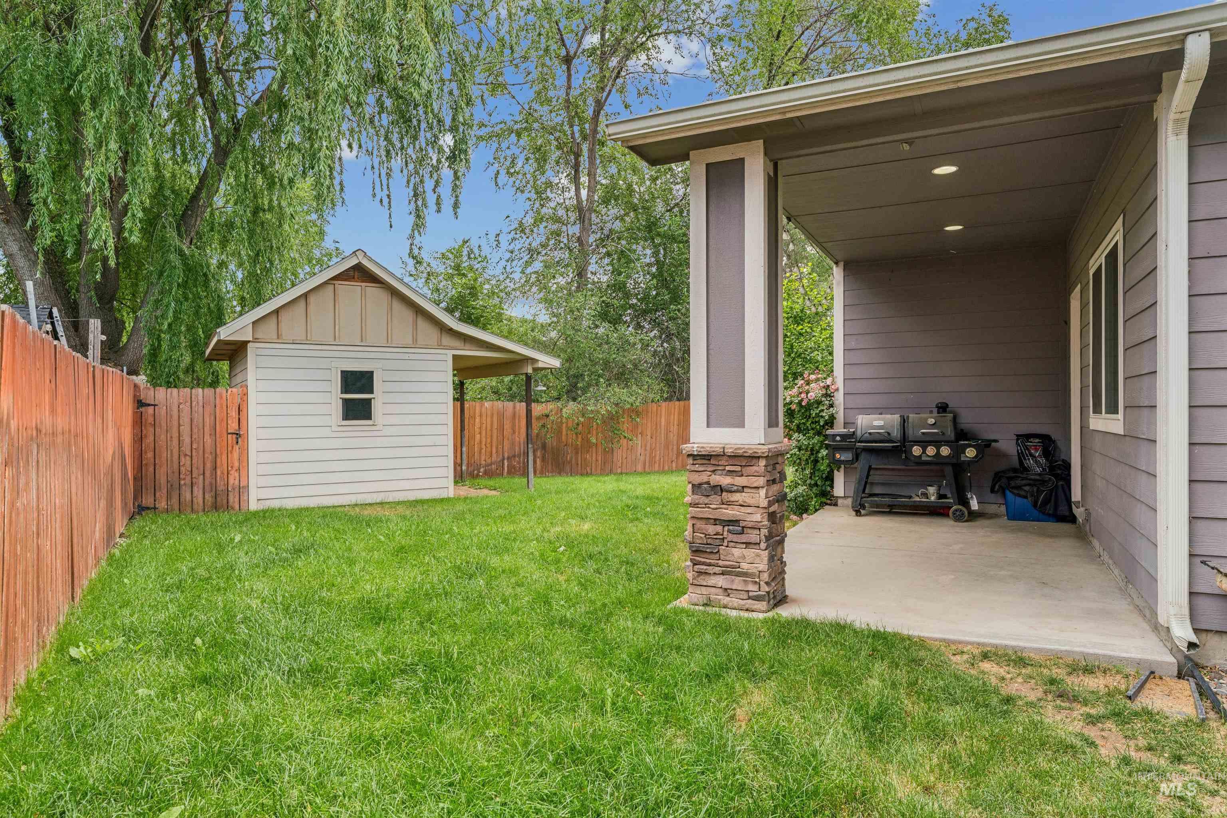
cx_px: 614
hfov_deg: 79.9
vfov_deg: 58.3
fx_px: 733
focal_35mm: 22
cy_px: 409
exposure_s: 1/50
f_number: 13
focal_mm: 21.5
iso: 400
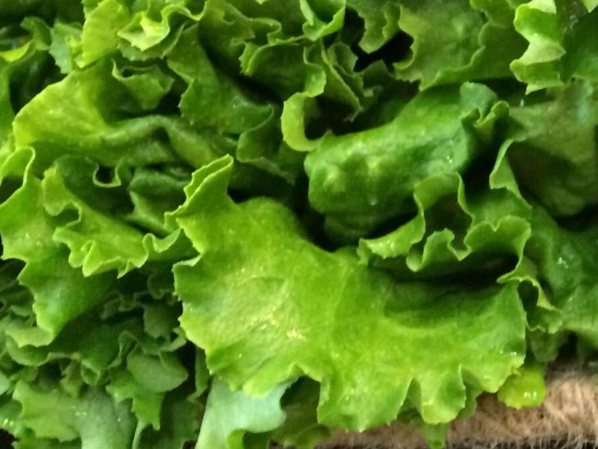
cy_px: -142
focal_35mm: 83
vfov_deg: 16.7
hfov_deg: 21.1
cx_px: 799
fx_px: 1434
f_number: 2.2
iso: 320
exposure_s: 1/17
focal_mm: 4.15
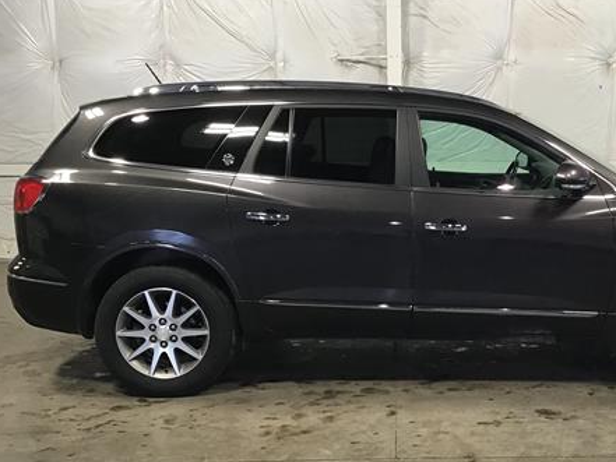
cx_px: 418
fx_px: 801
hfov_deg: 41.4
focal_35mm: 45
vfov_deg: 32.2
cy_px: 251
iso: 64
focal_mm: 3.3
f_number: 2.4
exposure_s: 1/30
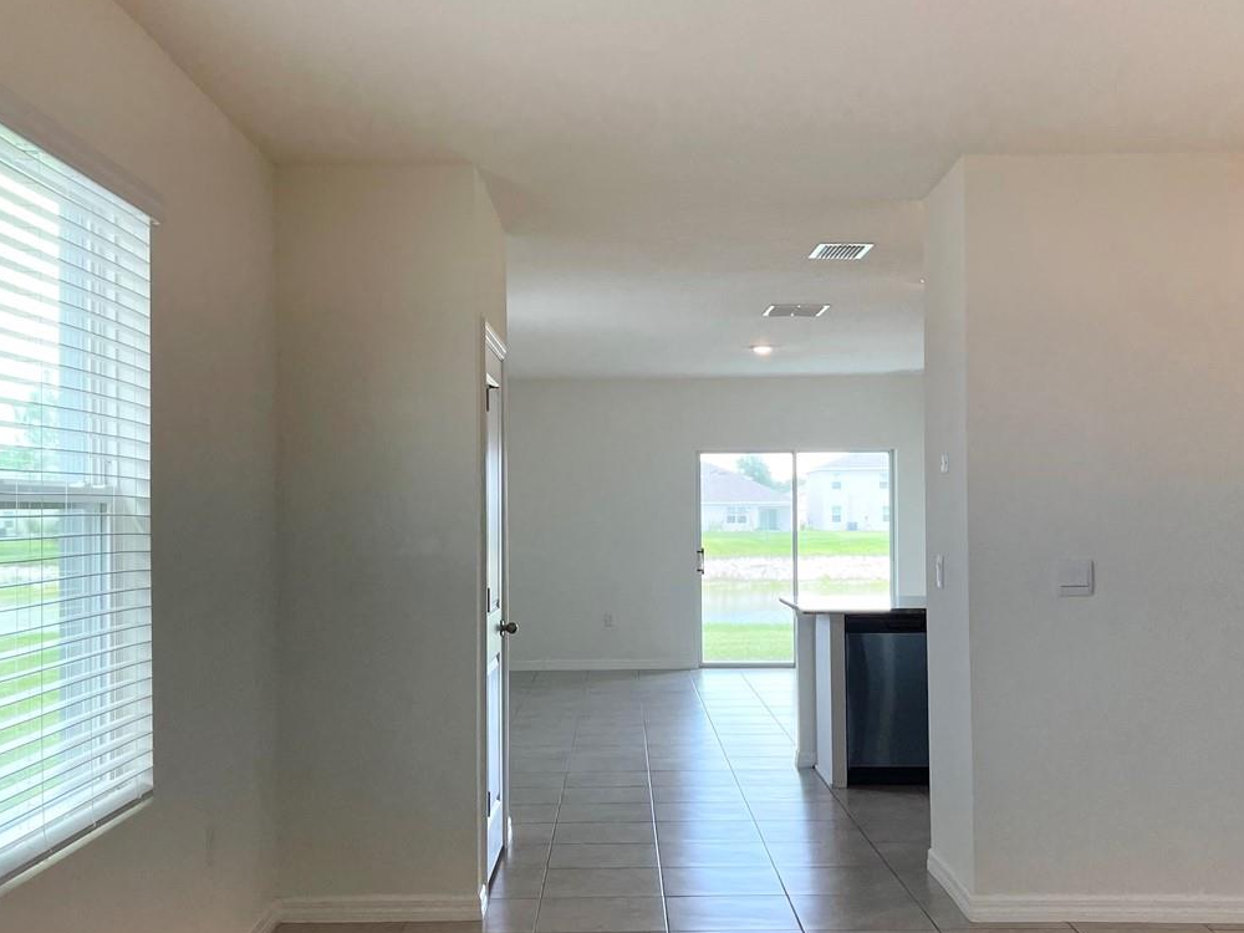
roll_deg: -0.1
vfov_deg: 36.0
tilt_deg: -0.4
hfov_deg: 46.8
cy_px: 481
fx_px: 1437
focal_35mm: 40
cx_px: 611
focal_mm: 5.1
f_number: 1.6
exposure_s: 1/120
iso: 50
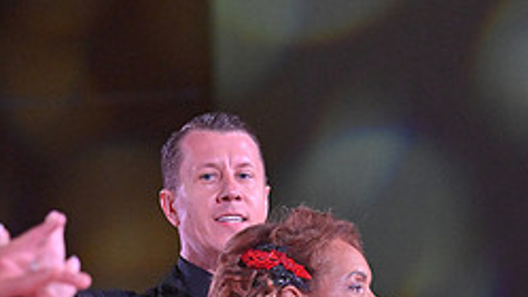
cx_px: 319
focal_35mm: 451
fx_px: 6314
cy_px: 598
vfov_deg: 2.7
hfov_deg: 4.8
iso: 4000
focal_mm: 185
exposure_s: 1/400
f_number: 6.3
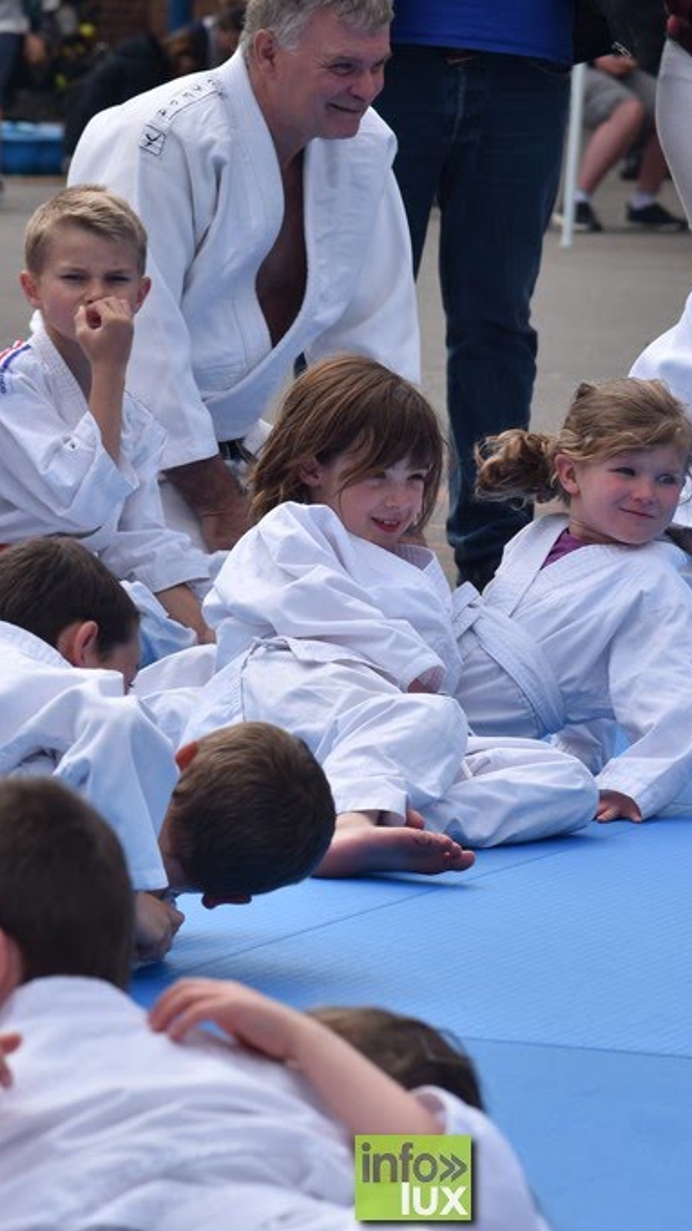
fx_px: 7575
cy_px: 616
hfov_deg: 5.2
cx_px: 413
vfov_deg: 9.3
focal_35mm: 232
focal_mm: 98
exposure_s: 1/500
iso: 100
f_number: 6.3
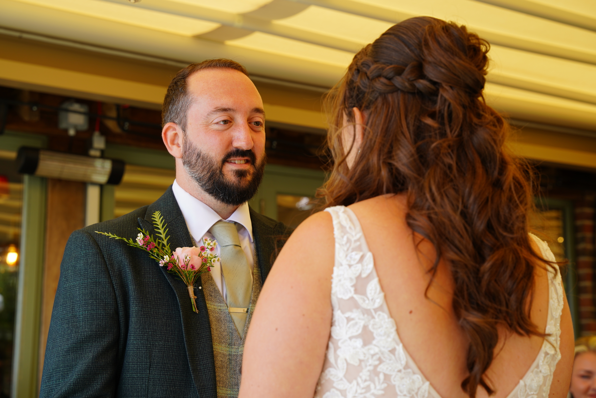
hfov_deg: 30.7
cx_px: 298
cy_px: 199
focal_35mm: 66
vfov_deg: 20.8
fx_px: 1084
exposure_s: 1/100
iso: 100
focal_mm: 65.5
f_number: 5.6
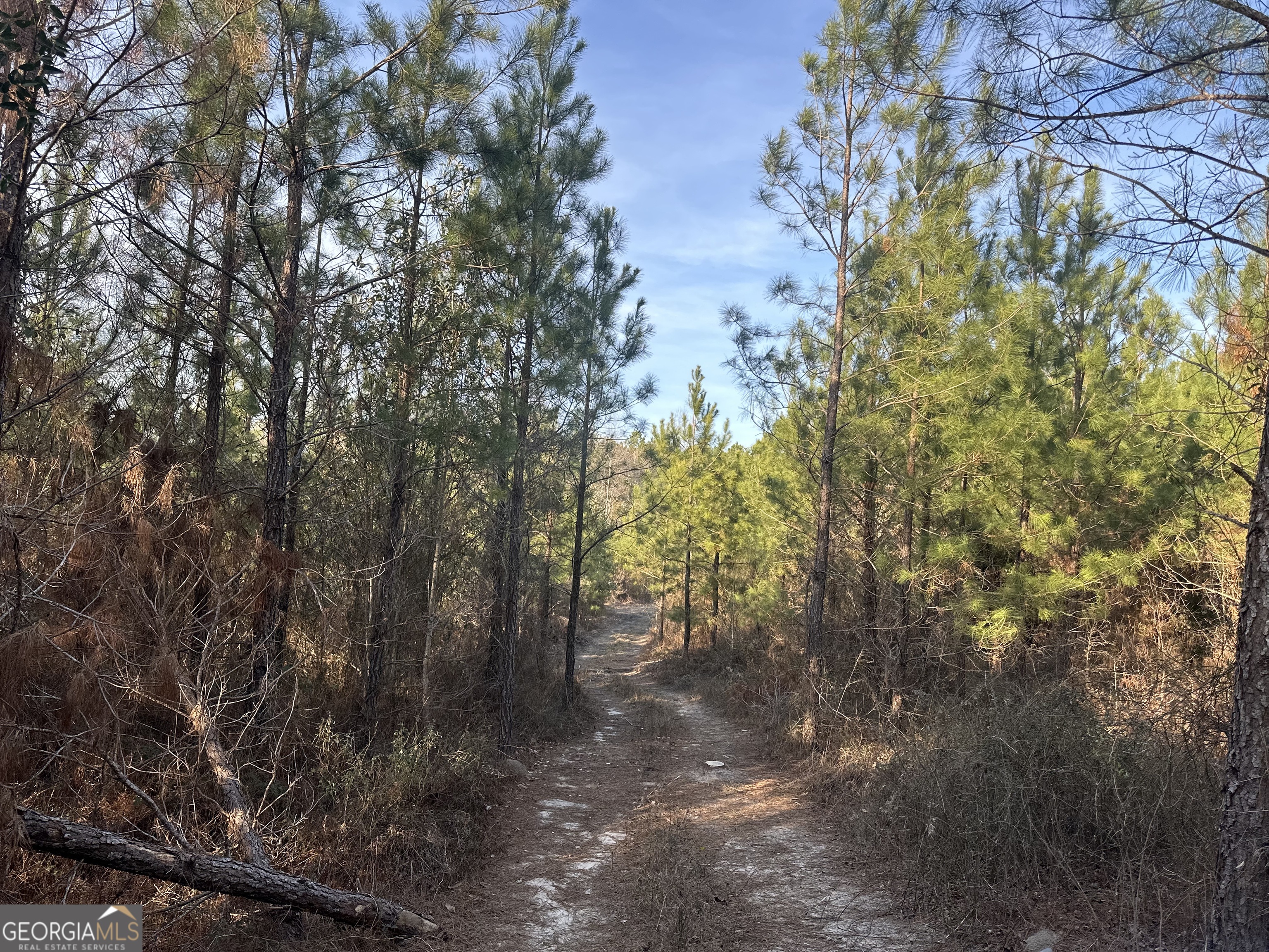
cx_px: 634
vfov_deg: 56.8
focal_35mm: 24
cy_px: 476
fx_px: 880
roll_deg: -4.1
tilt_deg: +2.8
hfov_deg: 71.6
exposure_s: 1/910
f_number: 1.78
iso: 80
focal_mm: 6.86
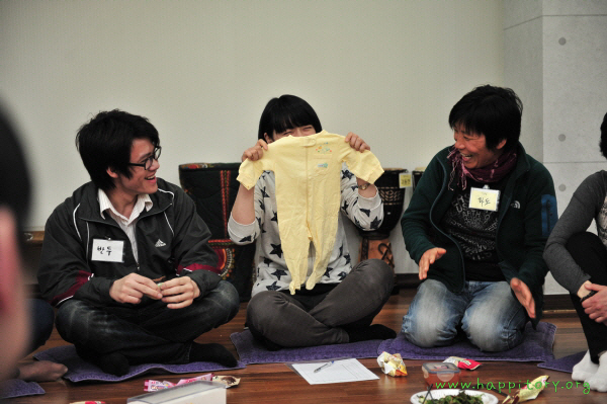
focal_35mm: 66
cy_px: 202
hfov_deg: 30.5
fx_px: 1112
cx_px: 304
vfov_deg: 20.6
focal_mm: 66
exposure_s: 1/160
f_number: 2.8
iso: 1600
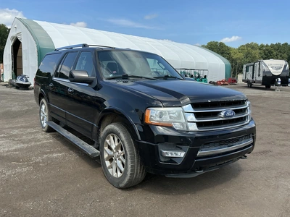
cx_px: 145
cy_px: 108
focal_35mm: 28
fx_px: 235
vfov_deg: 49.7
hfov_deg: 63.4
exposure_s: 1/1076
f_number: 1.8
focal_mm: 3
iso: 25
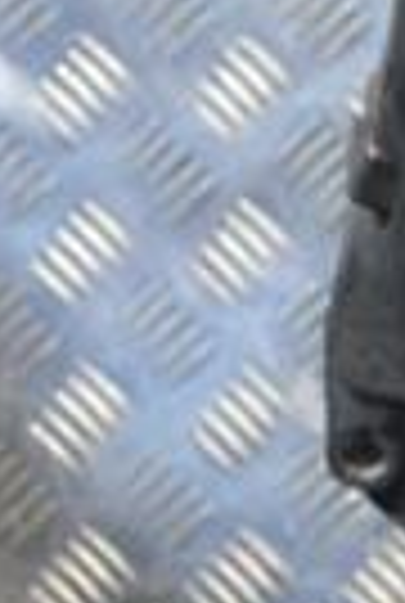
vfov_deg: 6.7
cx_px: 1089
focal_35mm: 308
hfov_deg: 4.4
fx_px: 5170
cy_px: 558
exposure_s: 1/30
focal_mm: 46
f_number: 5.3
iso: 1600
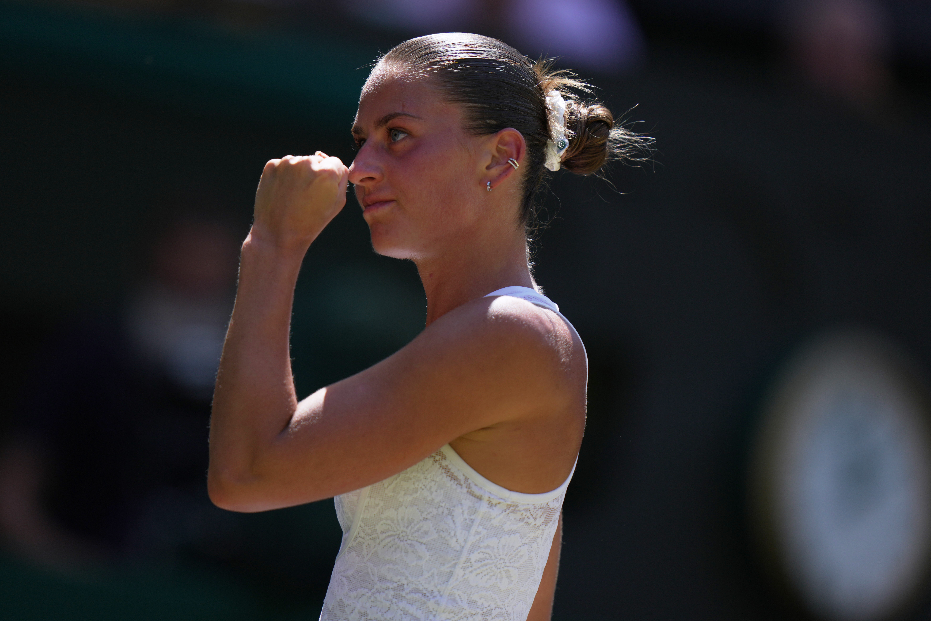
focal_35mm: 479
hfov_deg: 4.3
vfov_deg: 2.9
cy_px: 339
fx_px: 12387
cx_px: 461
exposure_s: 1/2500
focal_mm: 400
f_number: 2.8
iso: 160
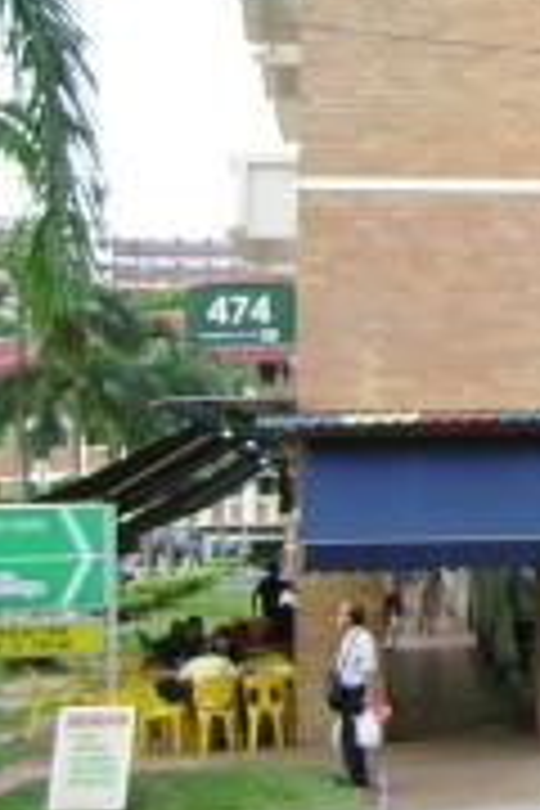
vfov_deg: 18.3
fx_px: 2497
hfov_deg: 11.0
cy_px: 176
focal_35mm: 111
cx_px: 1161
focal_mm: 5.95
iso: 100
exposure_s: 1/65
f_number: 2.8
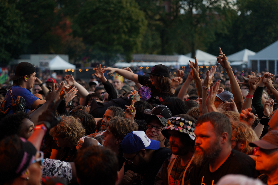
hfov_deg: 19.5
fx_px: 811
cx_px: 139
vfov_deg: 13.0
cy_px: 92
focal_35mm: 105
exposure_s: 1/125
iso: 100
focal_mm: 105
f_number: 4
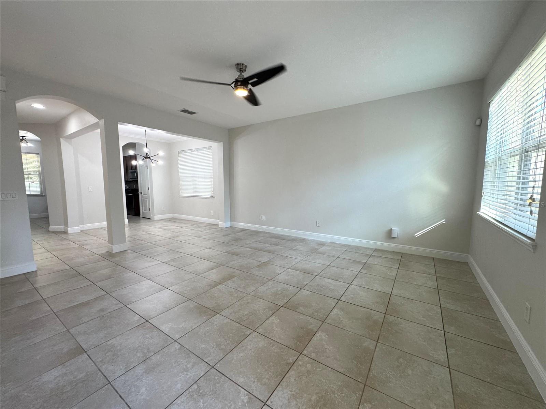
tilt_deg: -6.4
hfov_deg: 102.1
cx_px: 273
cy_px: 204
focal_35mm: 14
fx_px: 221
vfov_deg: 85.7
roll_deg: +0.0
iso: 160
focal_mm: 2.22
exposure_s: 1/120
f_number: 2.2
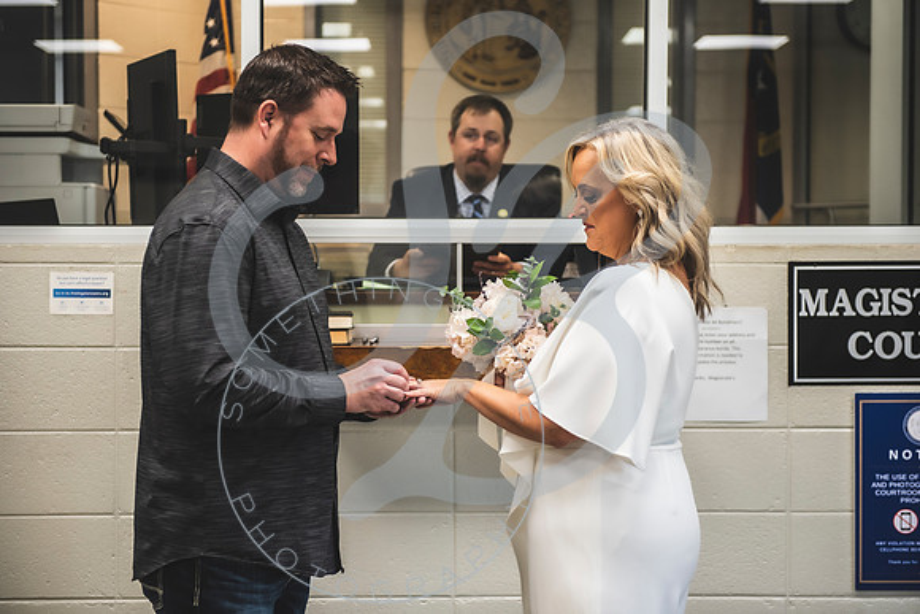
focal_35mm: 70
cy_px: 307
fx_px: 1797
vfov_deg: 19.4
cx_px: 460
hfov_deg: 28.7
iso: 500
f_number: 2.8
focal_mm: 70
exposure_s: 1/160
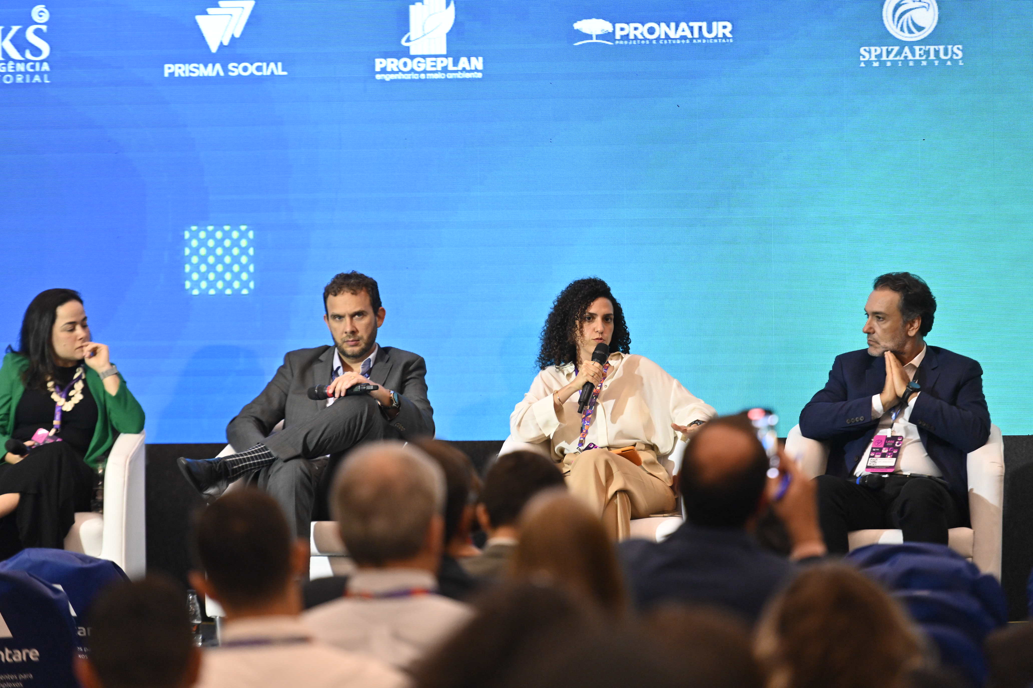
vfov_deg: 7.8
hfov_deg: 11.7
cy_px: 344
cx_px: 516
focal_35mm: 175
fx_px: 5021
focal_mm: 175
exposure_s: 1/200
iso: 2500
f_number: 2.8
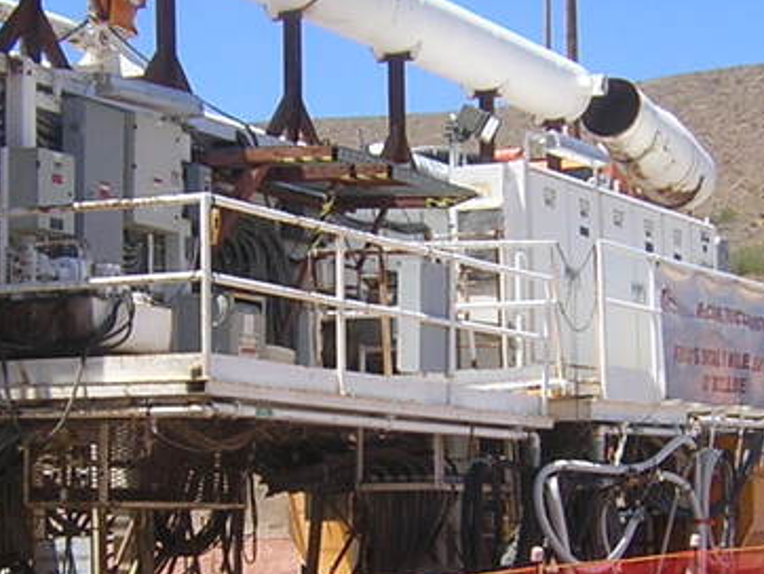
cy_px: 382
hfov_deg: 18.5
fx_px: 2341
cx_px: 424
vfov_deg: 14.0
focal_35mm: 106
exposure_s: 1/259
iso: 100
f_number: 5.4
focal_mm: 5.2
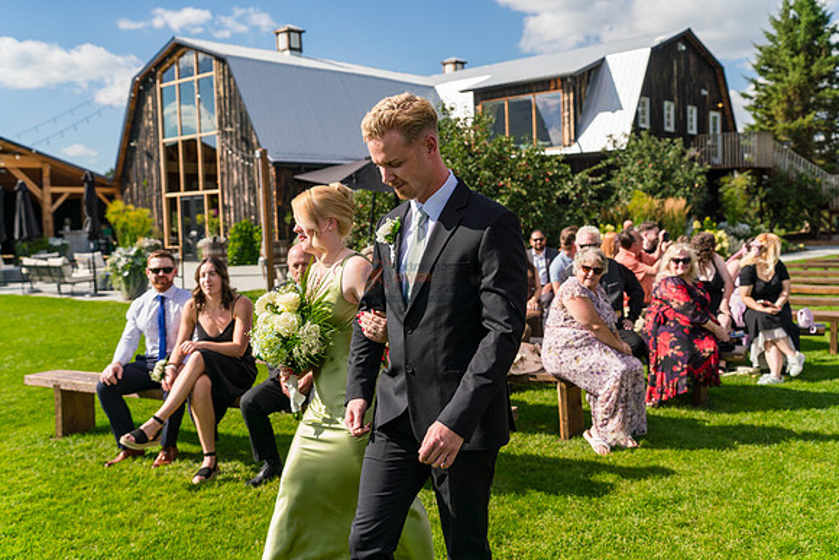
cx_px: 420
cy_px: 280
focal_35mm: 36
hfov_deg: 53.1
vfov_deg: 36.9
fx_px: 839
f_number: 4
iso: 400
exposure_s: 1/3200
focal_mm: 36
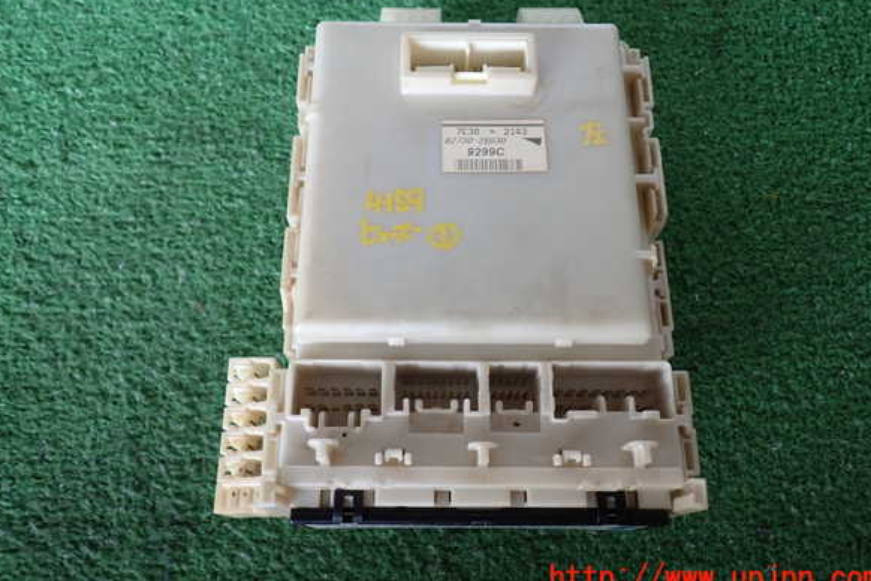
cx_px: 438
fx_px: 726
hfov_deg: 61.9
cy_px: 261
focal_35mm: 30
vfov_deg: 43.5
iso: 200
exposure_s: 1/60
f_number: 2.2
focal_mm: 5.05
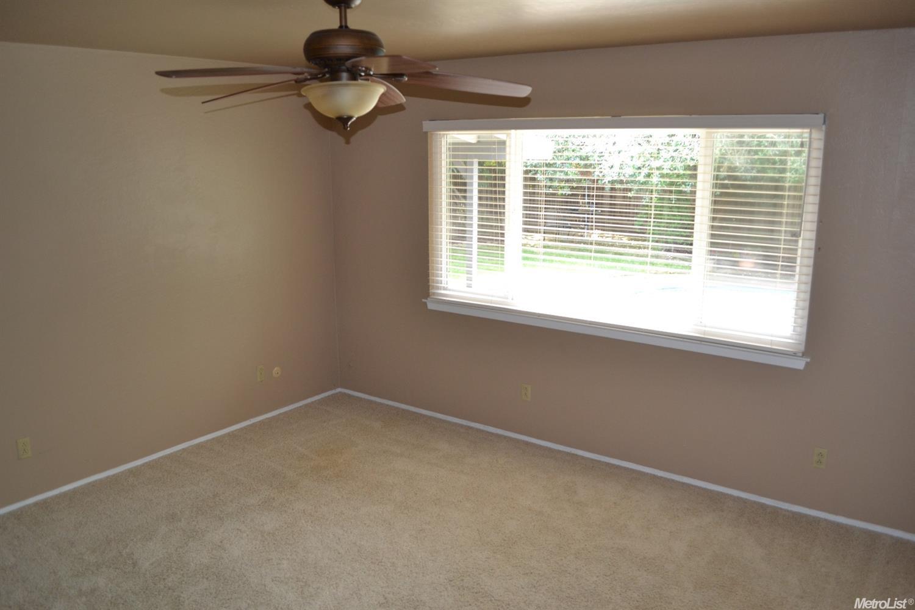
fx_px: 686
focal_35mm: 27
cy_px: 305
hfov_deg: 67.4
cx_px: 458
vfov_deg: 47.9
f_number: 4
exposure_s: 1/60
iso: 400
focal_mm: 18
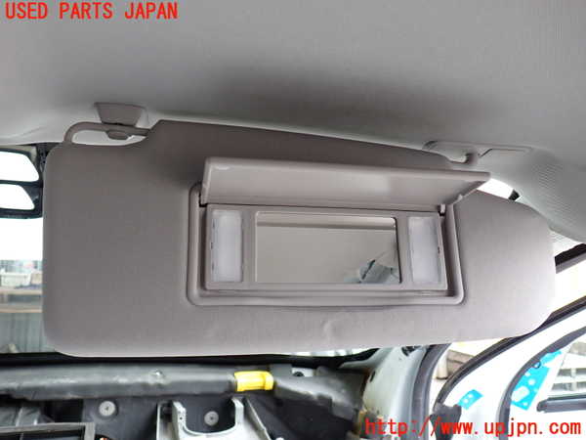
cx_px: 293
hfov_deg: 60.0
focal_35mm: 30
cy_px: 220
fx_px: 508
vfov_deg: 46.8
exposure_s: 1/30
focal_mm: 5.4
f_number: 2.3
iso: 200
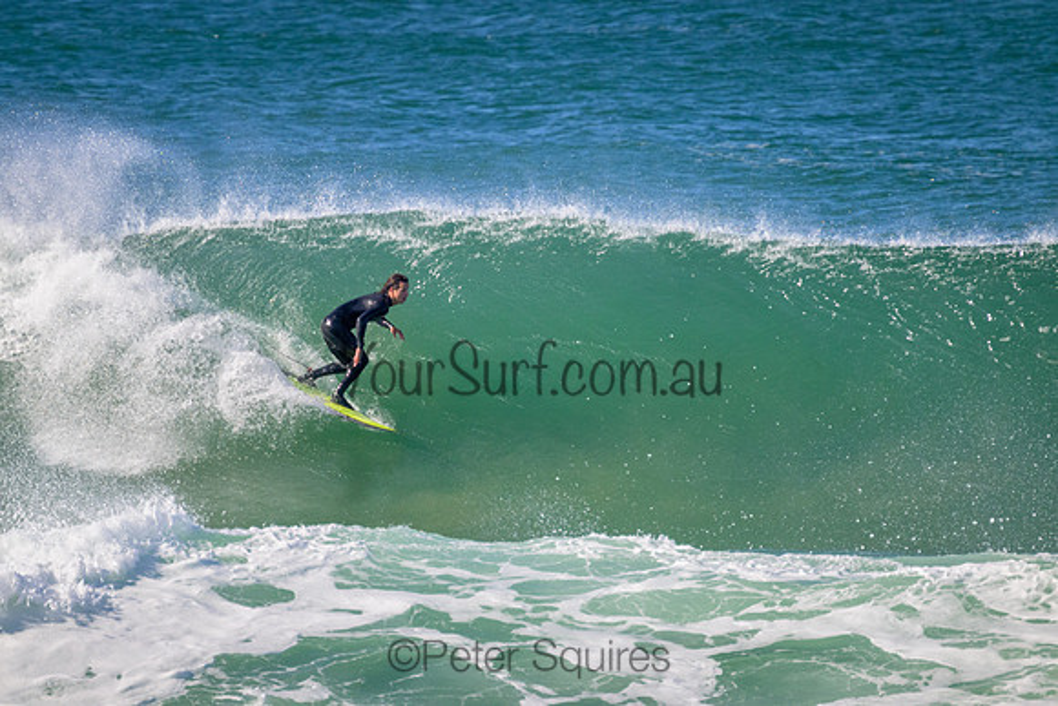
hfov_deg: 2.6
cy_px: 353
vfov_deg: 1.7
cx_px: 529
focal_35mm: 800
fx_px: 23516
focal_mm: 800
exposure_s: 1/2000
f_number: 11
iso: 2000
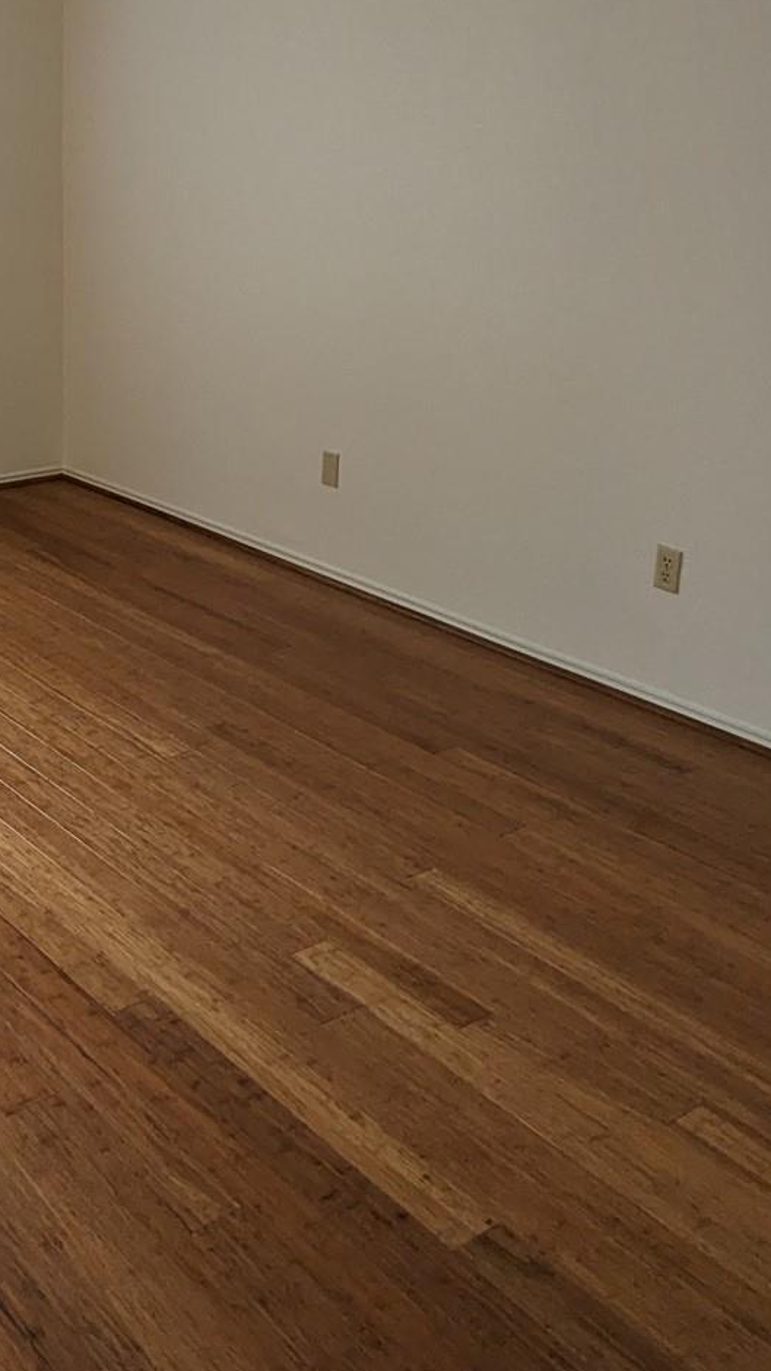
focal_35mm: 38
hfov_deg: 29.3
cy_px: 400
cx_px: 15
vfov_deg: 51.3
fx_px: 1381
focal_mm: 2.22
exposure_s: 1/60
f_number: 2.2
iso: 42
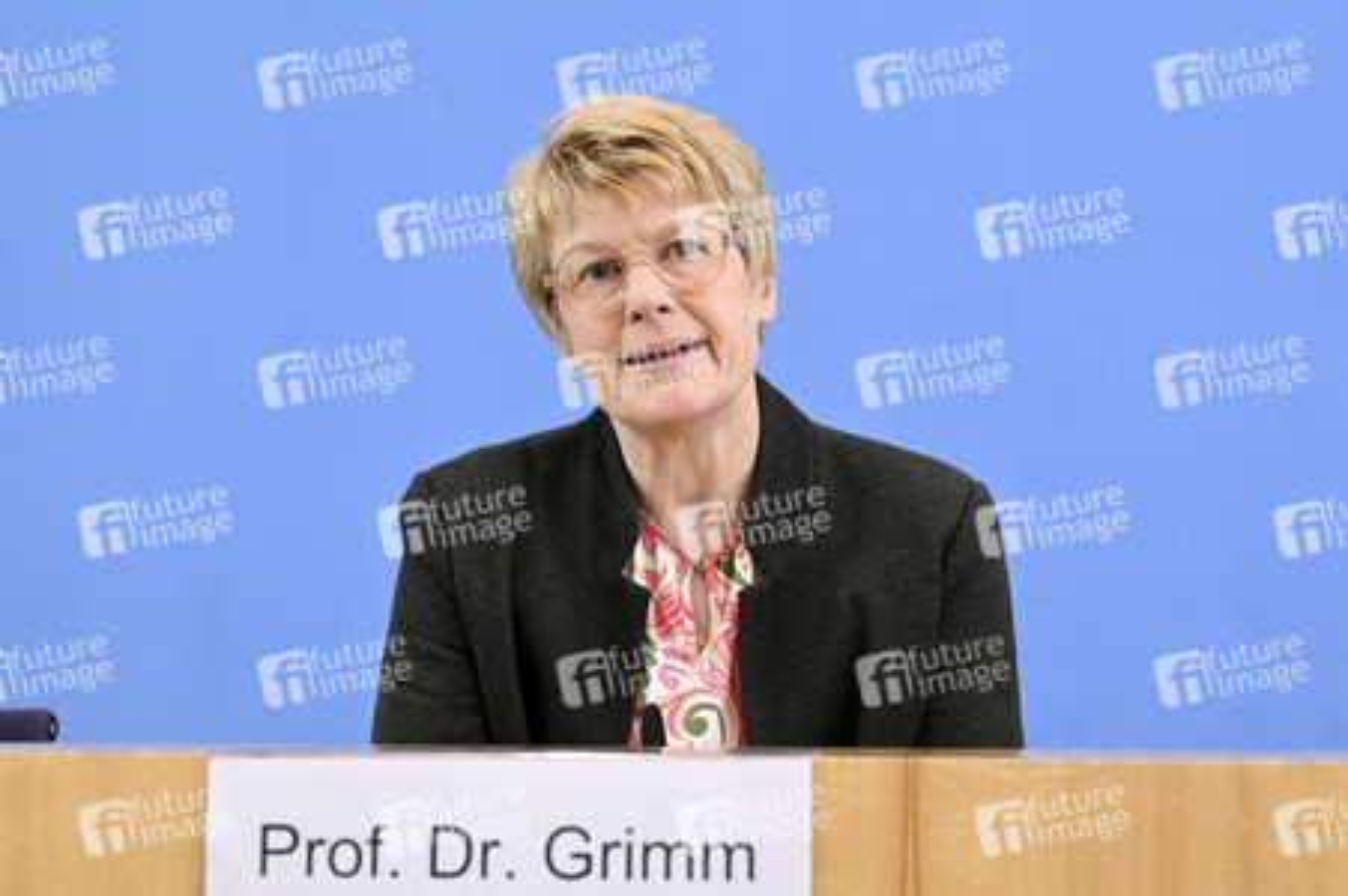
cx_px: 674
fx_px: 2694
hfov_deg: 28.1
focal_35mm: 72
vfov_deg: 18.9
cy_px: 448
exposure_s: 1/500
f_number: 6.3
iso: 2500
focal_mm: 72
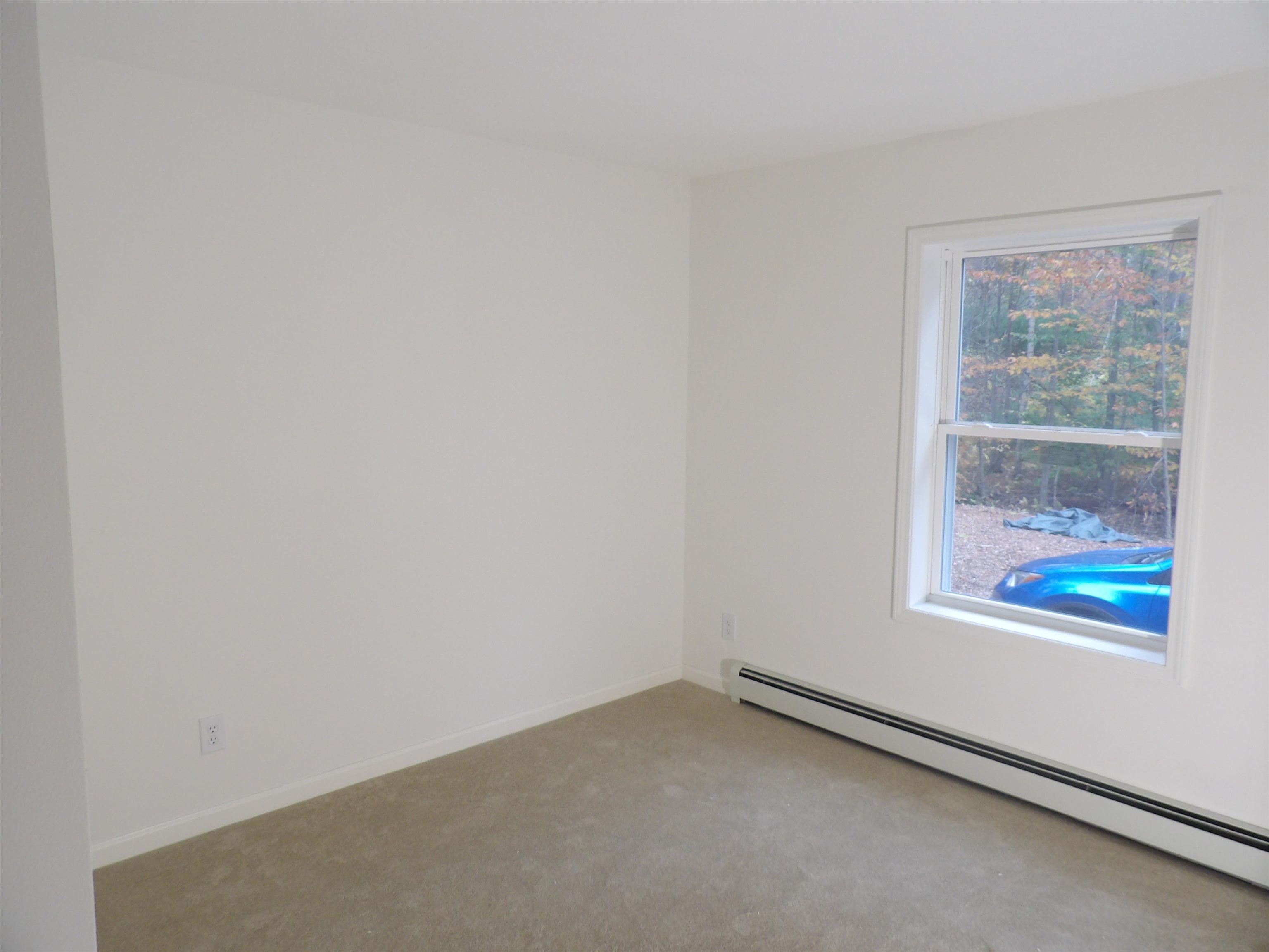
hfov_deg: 71.6
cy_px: 476
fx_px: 880
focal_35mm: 24
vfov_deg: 56.8
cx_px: 634
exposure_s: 1/33
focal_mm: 4.3
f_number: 3.2
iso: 160
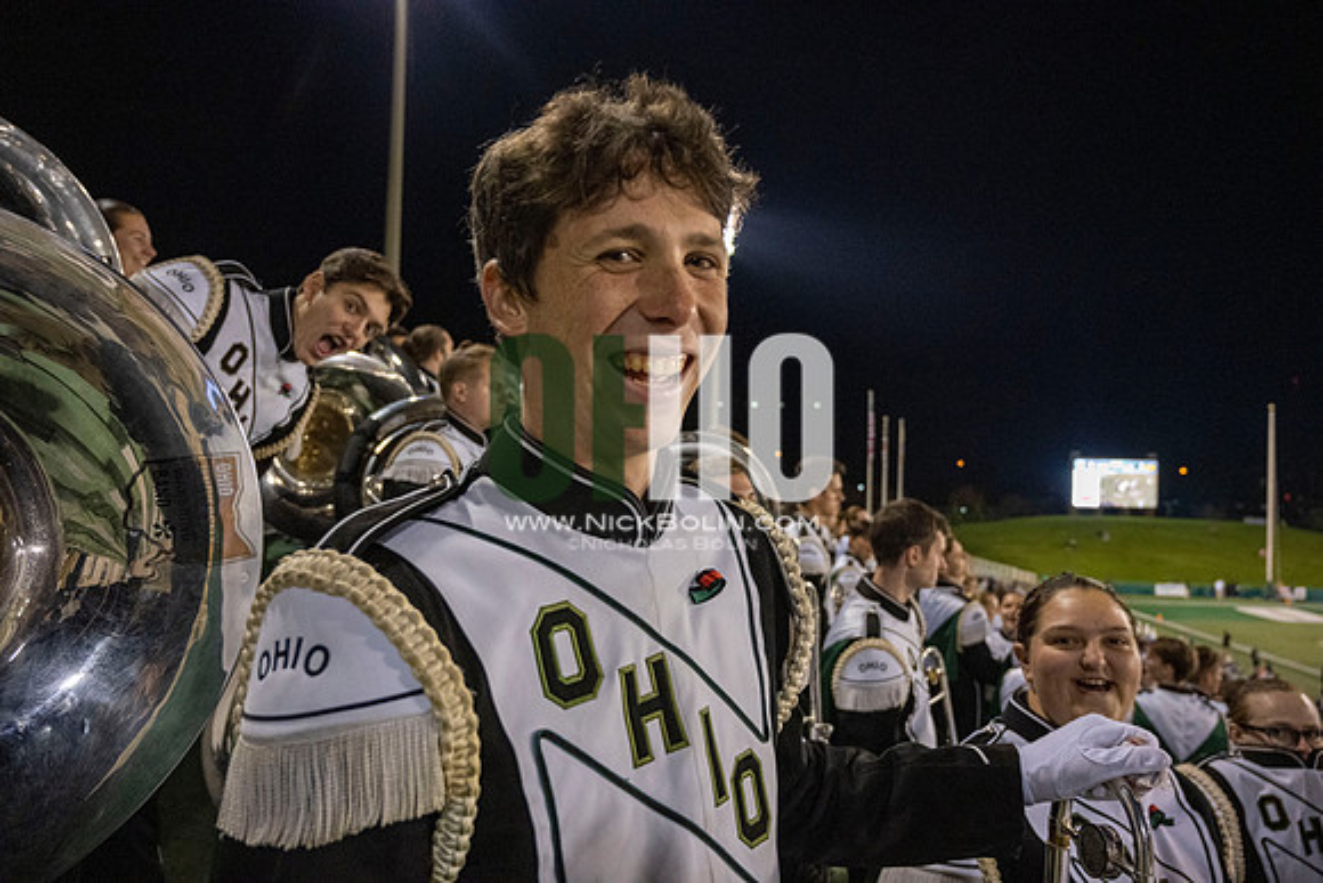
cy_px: 442
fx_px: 882
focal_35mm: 24
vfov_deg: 53.2
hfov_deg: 73.7
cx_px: 662
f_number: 4
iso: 3200
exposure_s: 1/500
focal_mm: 24
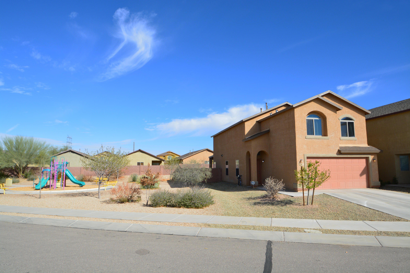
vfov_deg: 59.5
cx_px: 205
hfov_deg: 81.2
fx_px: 239
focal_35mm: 21
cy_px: 136
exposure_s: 1/320
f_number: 10
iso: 200
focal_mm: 14
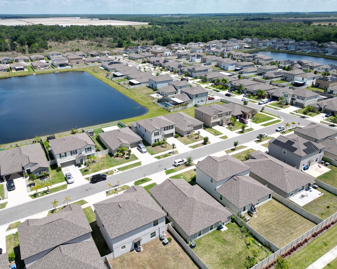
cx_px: 165
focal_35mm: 26
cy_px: 131
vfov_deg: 54.9
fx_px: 259
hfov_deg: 66.0
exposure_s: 1/2500
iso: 110
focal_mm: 6.72
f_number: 1.7
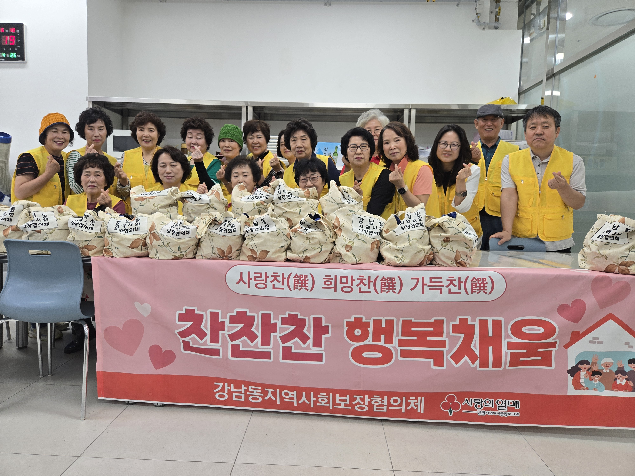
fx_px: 422
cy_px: 238
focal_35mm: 23
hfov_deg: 73.9
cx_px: 318
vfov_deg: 58.9
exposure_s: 1/120
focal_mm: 5.4
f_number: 1.8
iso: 80
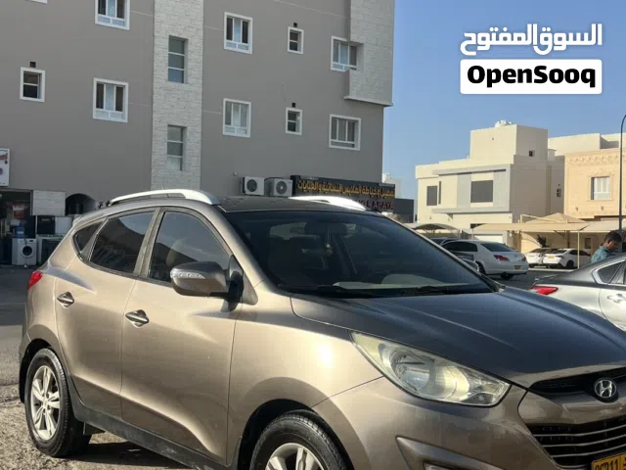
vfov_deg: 53.1
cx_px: 313
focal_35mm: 26
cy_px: 235
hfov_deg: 67.3
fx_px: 470
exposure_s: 1/2841
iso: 50
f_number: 1.5
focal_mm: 5.7
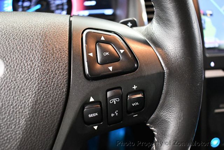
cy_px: 75
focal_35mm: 36
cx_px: 112
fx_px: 224
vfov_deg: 36.9
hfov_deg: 53.1
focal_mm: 18
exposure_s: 1/60
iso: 6400
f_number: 3.5
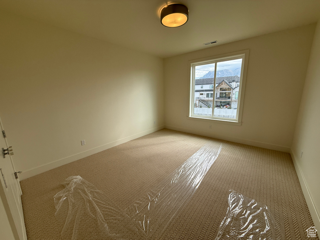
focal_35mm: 14
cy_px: 120
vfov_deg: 85.7
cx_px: 160
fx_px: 129
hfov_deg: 102.1
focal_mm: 2.22
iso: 64
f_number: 2.2
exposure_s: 1/279
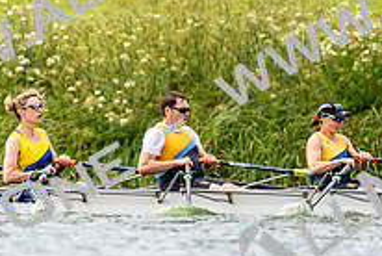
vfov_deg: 0.8
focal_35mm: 1687
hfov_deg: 1.2
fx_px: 17926
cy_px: 136
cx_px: 80
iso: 400
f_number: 6.3
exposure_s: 1/2000
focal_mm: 600
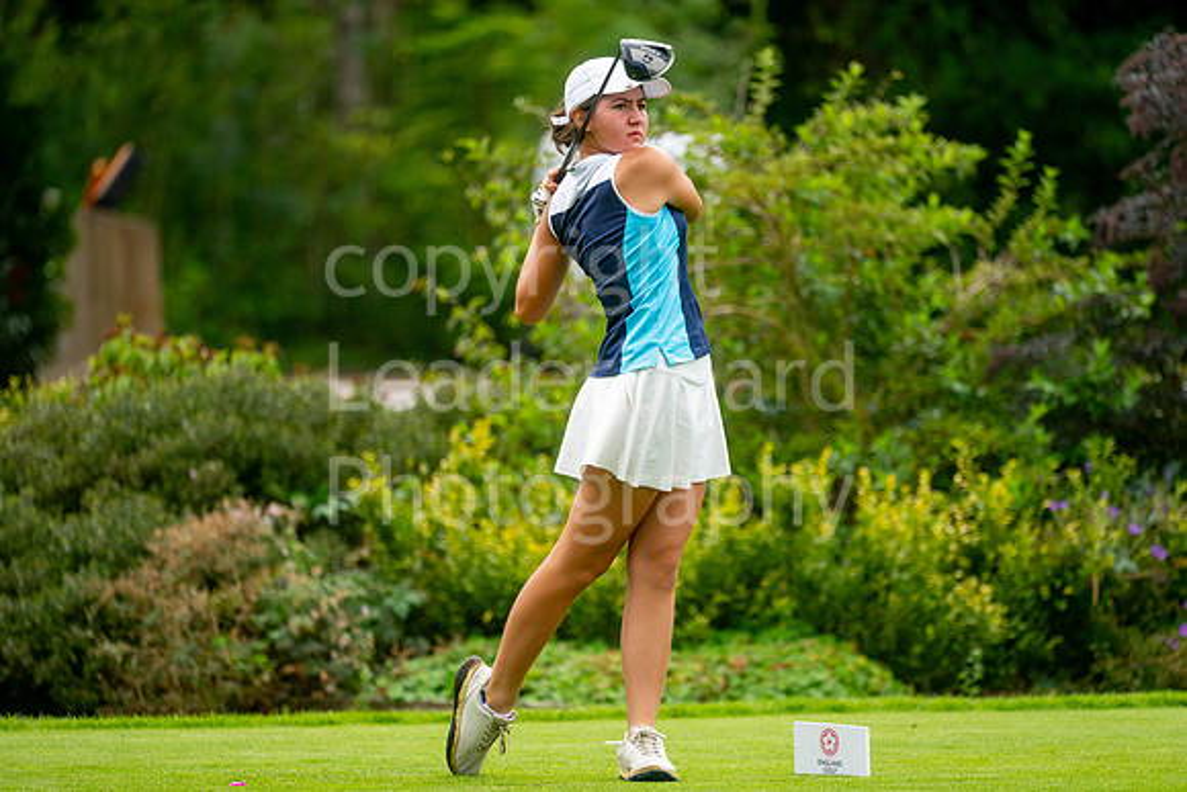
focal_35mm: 300
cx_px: 594
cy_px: 396
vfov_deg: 4.6
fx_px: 9894
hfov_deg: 6.9
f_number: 4
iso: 320
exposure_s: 1/1600
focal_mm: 300
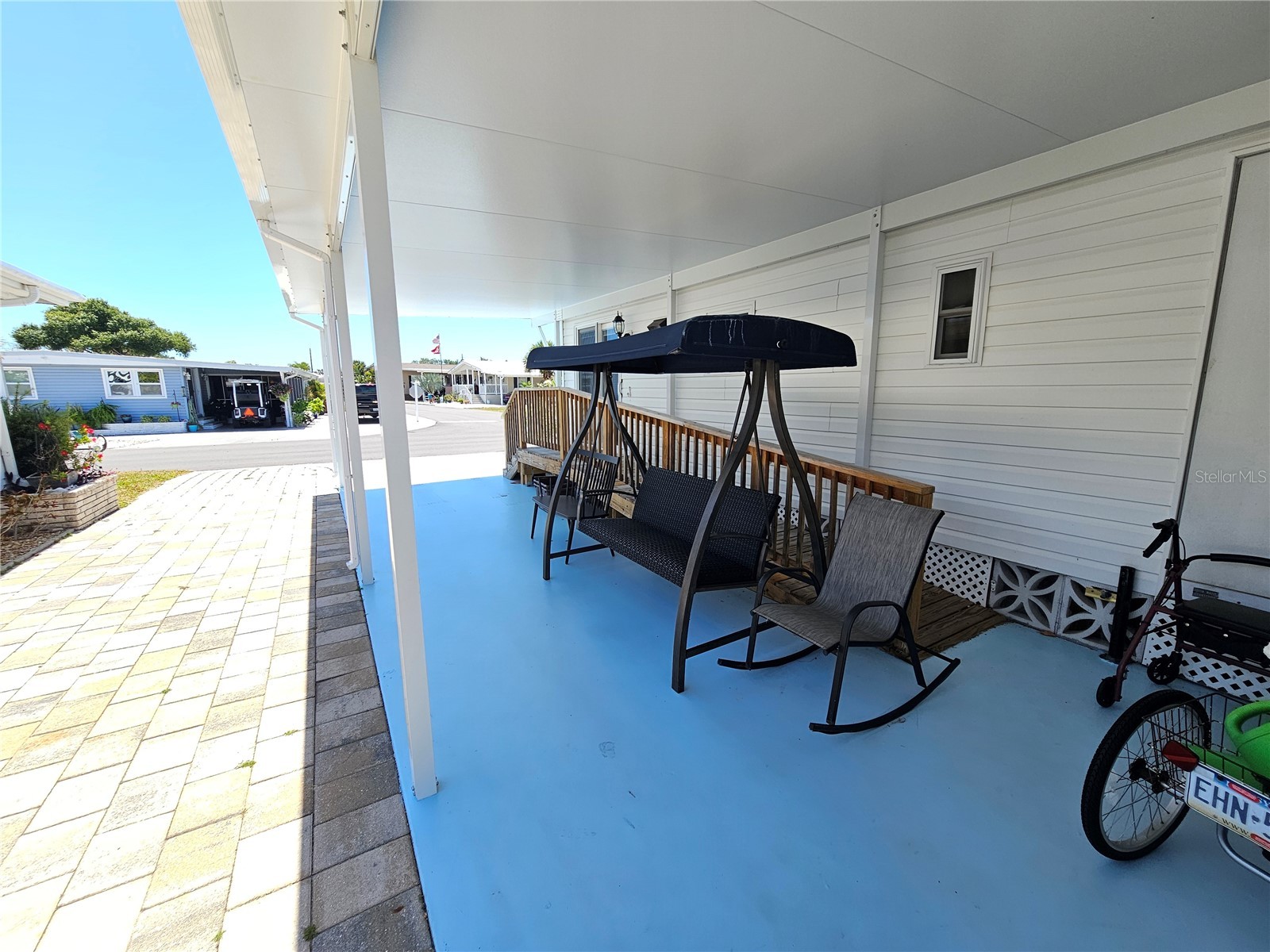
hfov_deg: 106.2
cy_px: 476
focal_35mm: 13
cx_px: 635
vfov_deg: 89.9
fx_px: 477
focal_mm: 2.2
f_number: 2.2
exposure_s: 1/699
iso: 50
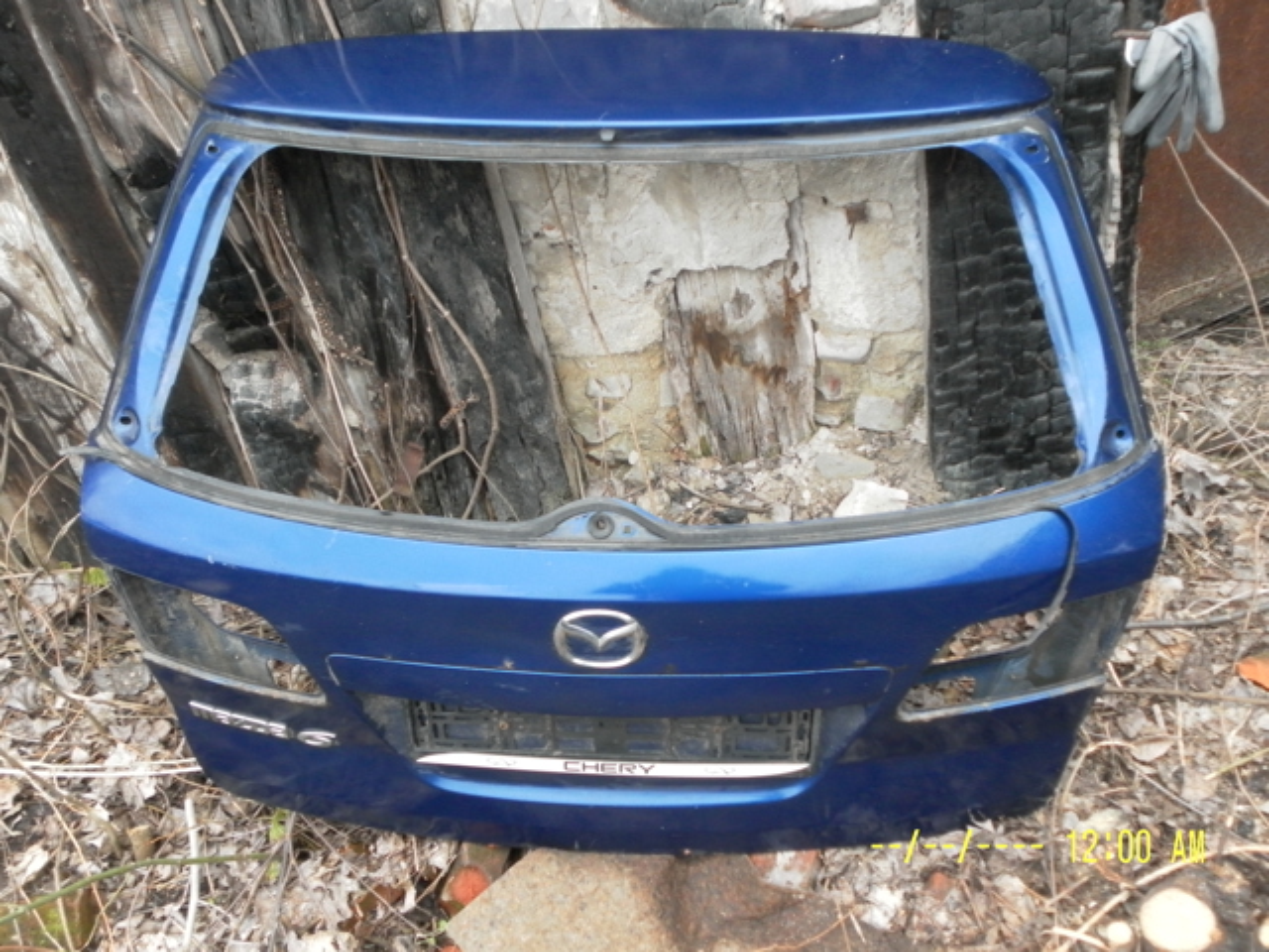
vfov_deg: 42.9
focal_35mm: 33
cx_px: 634
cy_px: 476
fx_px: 1210
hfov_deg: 55.4
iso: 200
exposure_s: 1/50
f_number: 3.5
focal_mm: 5.8
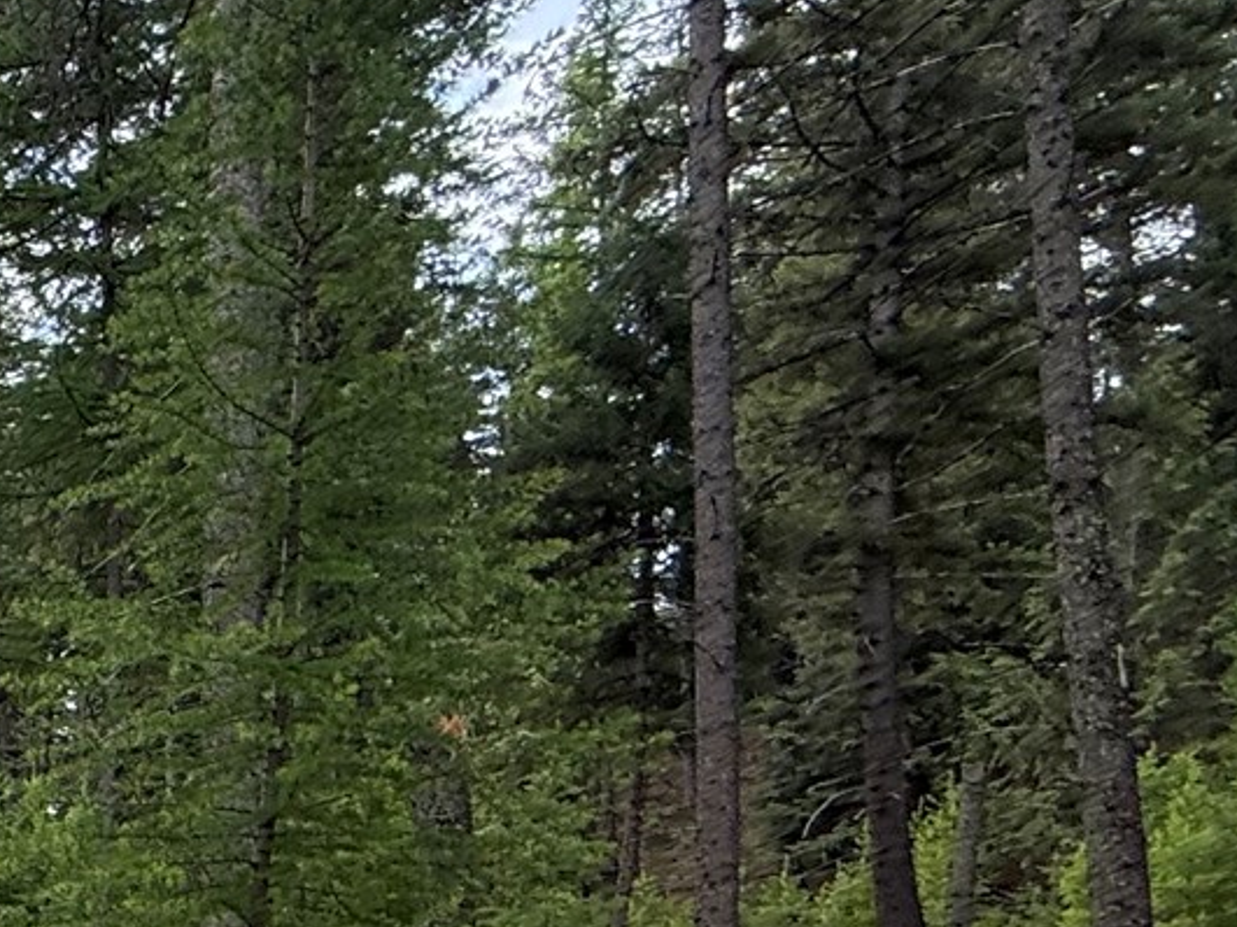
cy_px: 1088
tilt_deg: +1.4
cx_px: -1041
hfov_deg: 21.4
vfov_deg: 24.7
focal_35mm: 54
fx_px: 1929
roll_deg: +0.6
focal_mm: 2.22
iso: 64
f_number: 2.2
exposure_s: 1/319
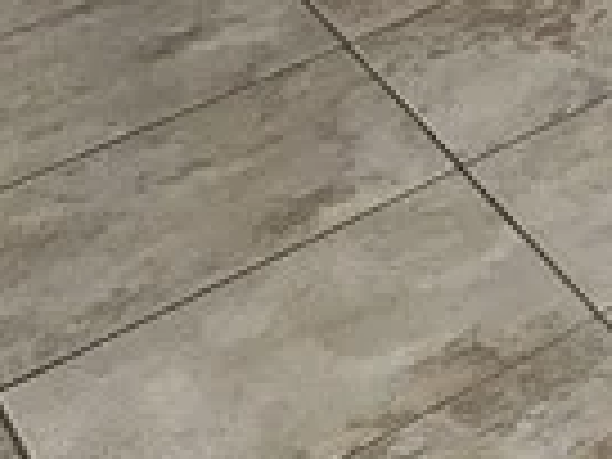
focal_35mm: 98
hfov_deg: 10.3
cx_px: 2012
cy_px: -1156
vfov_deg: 9.3
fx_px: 1733
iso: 250
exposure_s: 1/60
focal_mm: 2.2
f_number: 2.2
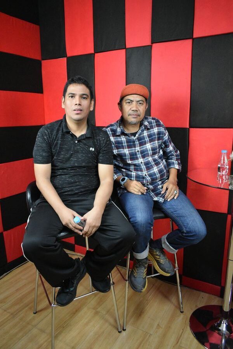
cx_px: 116
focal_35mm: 27
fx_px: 262
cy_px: 174
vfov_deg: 67.4
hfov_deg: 47.9
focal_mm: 18
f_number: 3.5
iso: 3200
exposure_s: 1/125
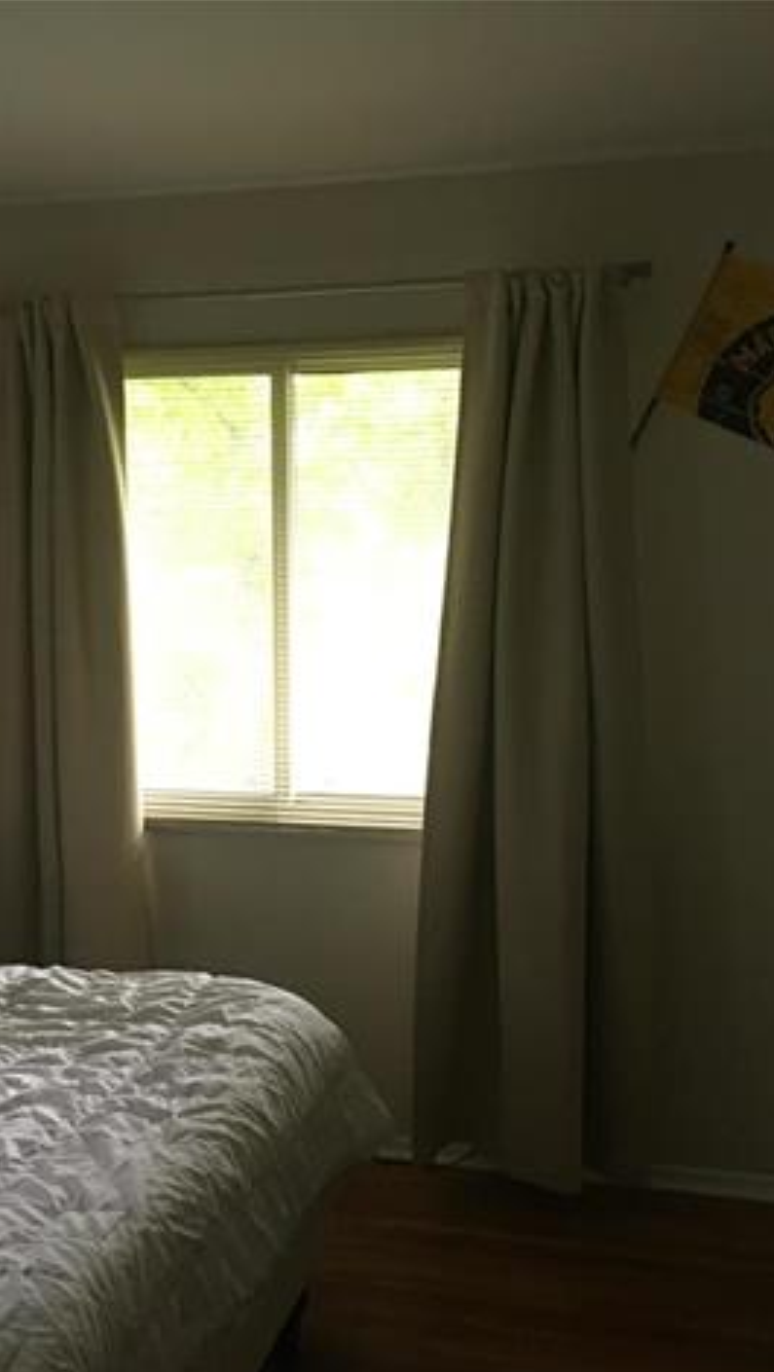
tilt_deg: -5.3
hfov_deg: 27.6
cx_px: 277
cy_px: 698
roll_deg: +0.4
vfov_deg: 47.3
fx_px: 1566
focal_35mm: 43
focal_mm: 4.15
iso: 80
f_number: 2.2
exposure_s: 1/15
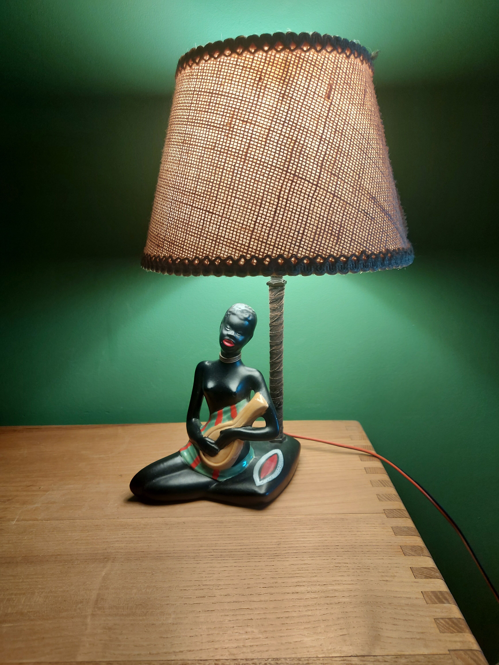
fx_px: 461
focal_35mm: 24
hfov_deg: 56.8
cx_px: 250
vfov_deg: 71.6
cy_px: 332
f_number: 1.8
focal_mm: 5.23
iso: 100
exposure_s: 1/50
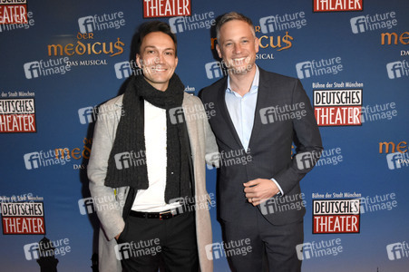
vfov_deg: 43.5
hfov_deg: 62.0
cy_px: 136
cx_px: 204
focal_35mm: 30
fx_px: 341
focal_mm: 20
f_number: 6.3
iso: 3200
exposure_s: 1/160
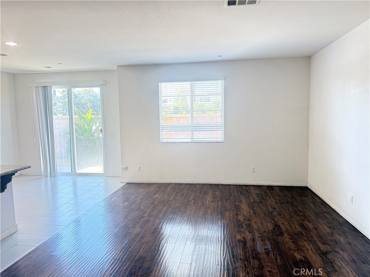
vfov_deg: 56.8
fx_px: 257
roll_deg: +0.5
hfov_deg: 71.6
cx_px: 185
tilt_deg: -4.5
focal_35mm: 24
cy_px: 138
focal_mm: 6.76
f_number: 1.78
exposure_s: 1/60
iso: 250
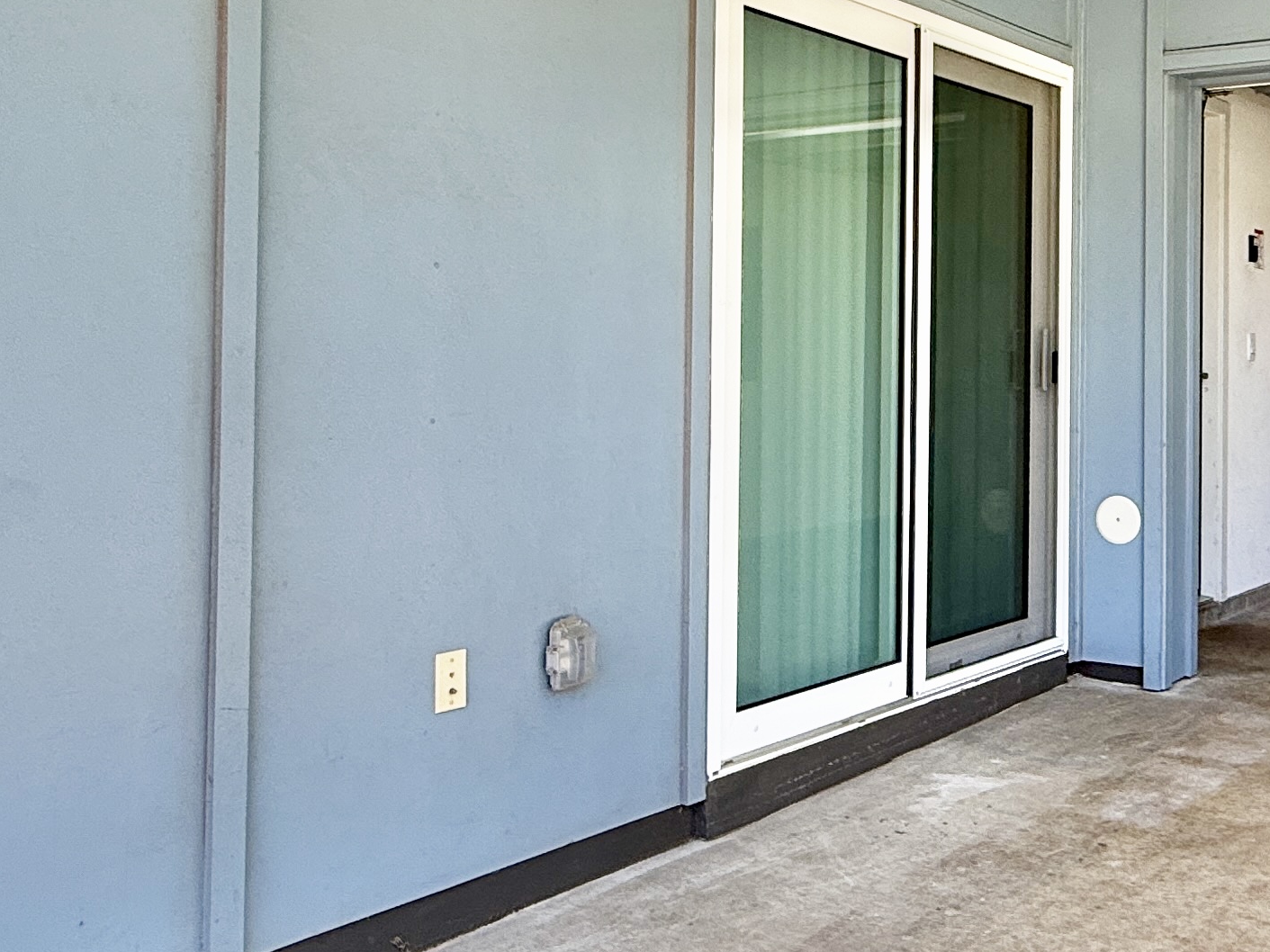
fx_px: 1467
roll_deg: -1.3
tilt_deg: +0.9
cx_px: 993
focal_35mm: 40
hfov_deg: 44.8
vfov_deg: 35.7
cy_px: 346
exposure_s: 1/144
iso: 50
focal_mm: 2.22
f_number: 2.2
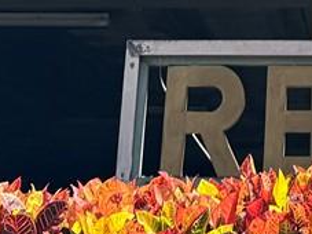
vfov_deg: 7.5
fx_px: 1522
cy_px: -507
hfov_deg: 11.4
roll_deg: -0.3
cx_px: 408
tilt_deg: +22.3
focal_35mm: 169
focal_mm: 6.76
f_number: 1.78
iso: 80
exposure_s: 1/2604
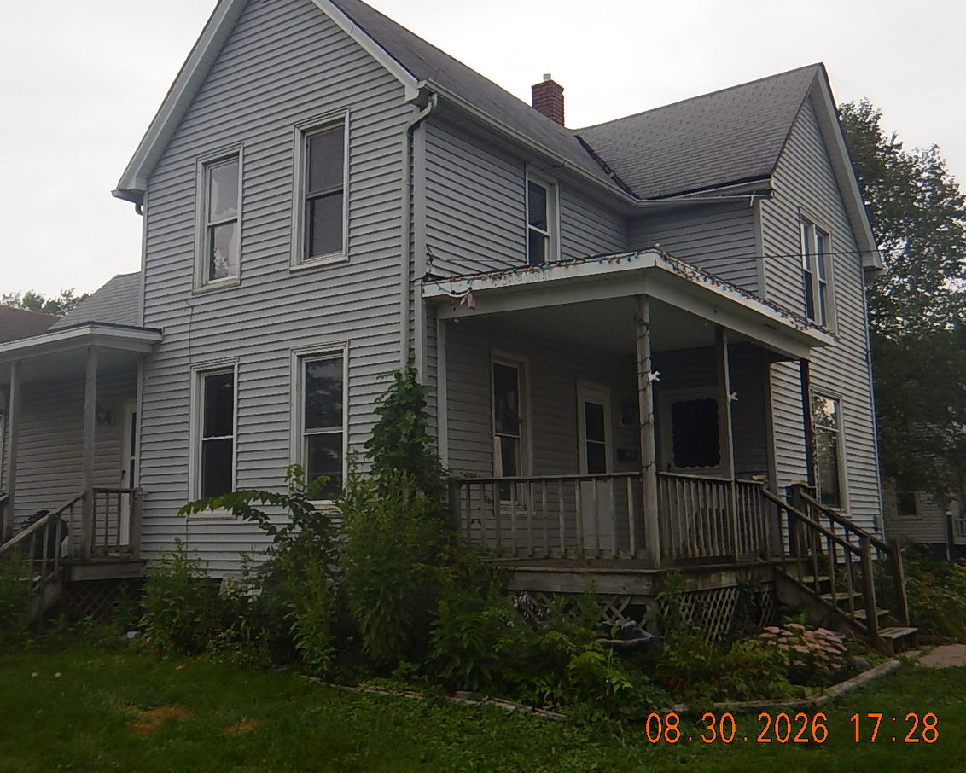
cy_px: 363
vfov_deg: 41.1
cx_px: 410
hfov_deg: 50.1
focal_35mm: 36
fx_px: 1029
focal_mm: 5.1
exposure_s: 1/320
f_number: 2.8
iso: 125
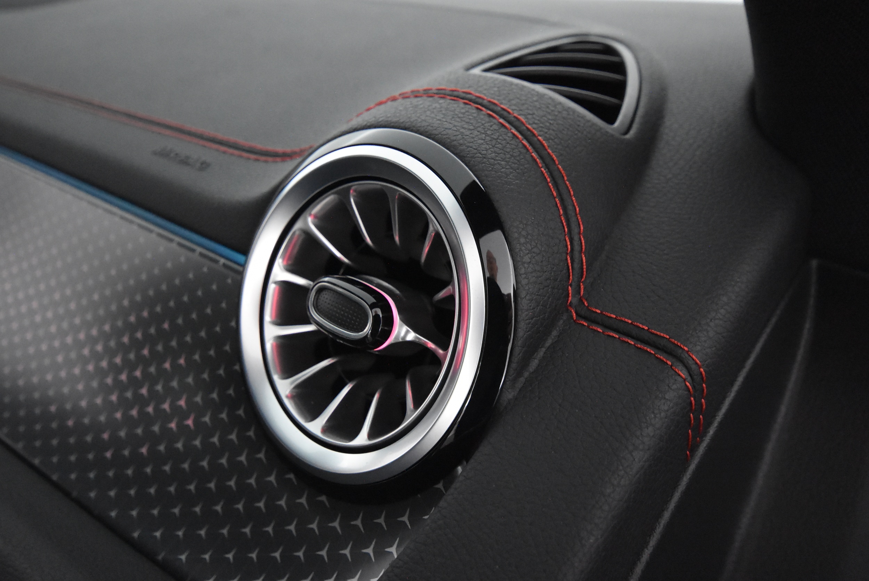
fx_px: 725
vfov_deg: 43.7
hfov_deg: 61.9
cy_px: 290
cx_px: 434
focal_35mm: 30
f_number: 5.6
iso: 7200
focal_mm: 20
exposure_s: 1/60
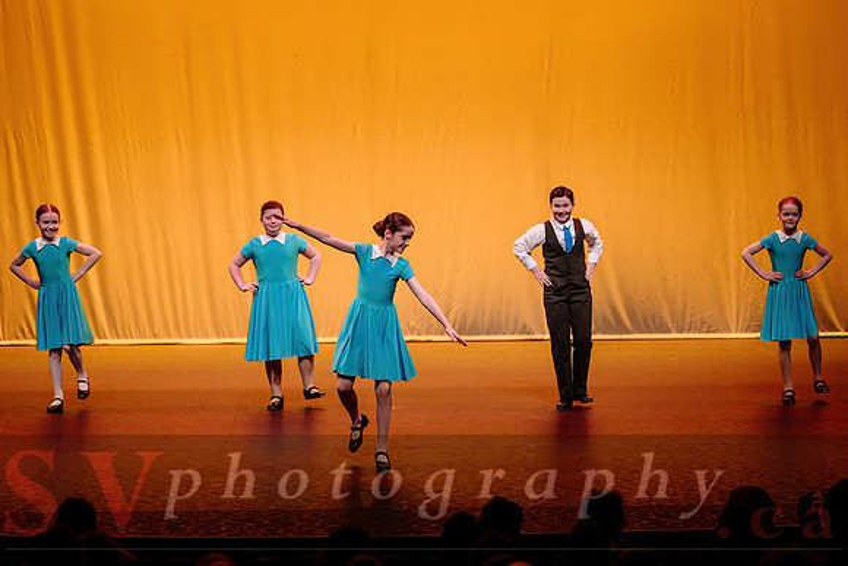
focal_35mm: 114
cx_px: 424
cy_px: 261
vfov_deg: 12.1
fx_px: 2677
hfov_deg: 18.0
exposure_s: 1/500
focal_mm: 102
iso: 1250
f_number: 2.8
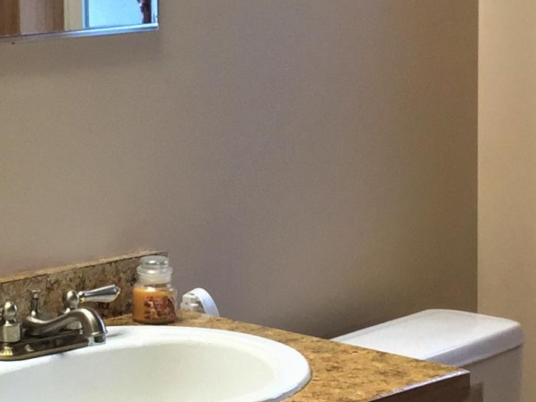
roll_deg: -0.9
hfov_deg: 15.9
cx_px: 73
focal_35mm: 123
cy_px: 33
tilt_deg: -4.0
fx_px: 1904
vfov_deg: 12.0
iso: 64
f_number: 2.2
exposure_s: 1/30
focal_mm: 4.15
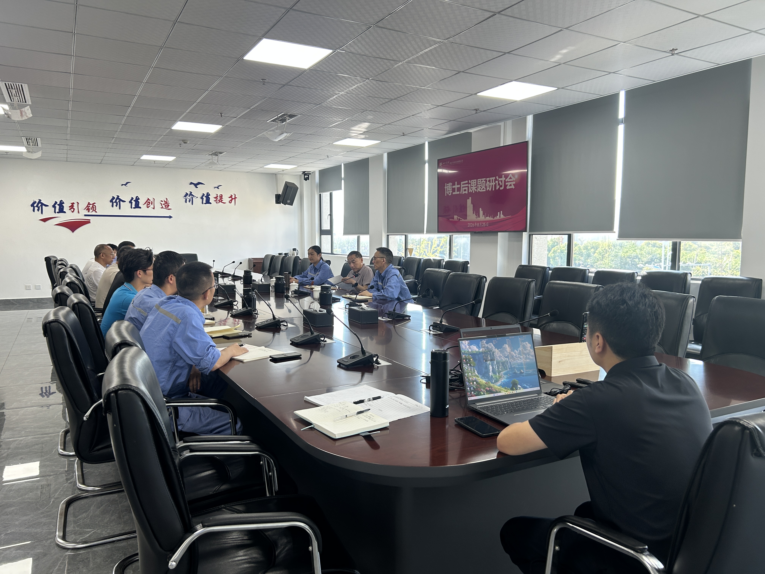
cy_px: 287
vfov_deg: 53.1
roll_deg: +0.6
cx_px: 382
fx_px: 575
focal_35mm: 26
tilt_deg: -4.6
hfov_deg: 67.3
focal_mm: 5.7
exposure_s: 1/121
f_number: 1.5
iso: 50
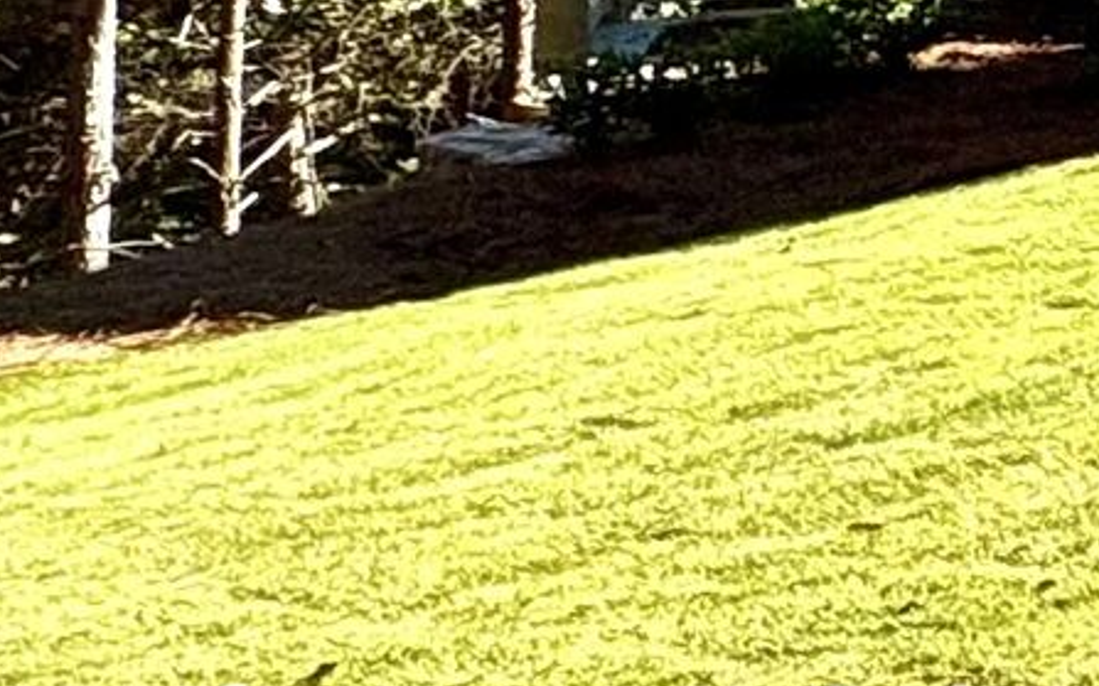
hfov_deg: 11.6
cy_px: -182
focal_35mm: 102
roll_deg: -2.3
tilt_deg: -2.4
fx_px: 3054
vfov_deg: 12.5
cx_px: 3248
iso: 64
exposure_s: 1/812
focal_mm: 2.22
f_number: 2.2
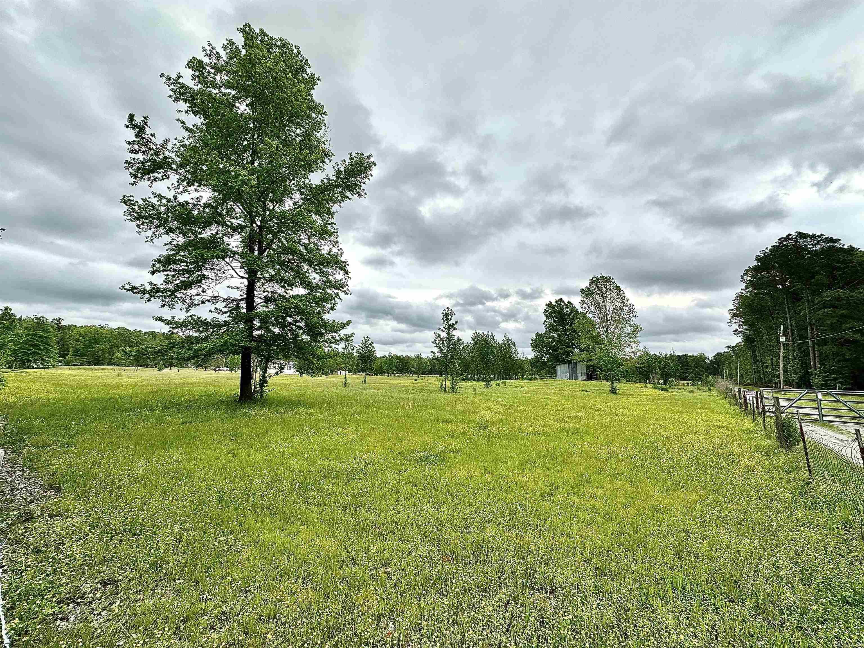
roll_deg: -1.7
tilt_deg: +7.6
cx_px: 432
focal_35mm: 14
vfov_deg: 85.7
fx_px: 349
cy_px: 324
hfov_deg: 102.1
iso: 50
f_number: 2.2
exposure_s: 1/1984
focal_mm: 2.22
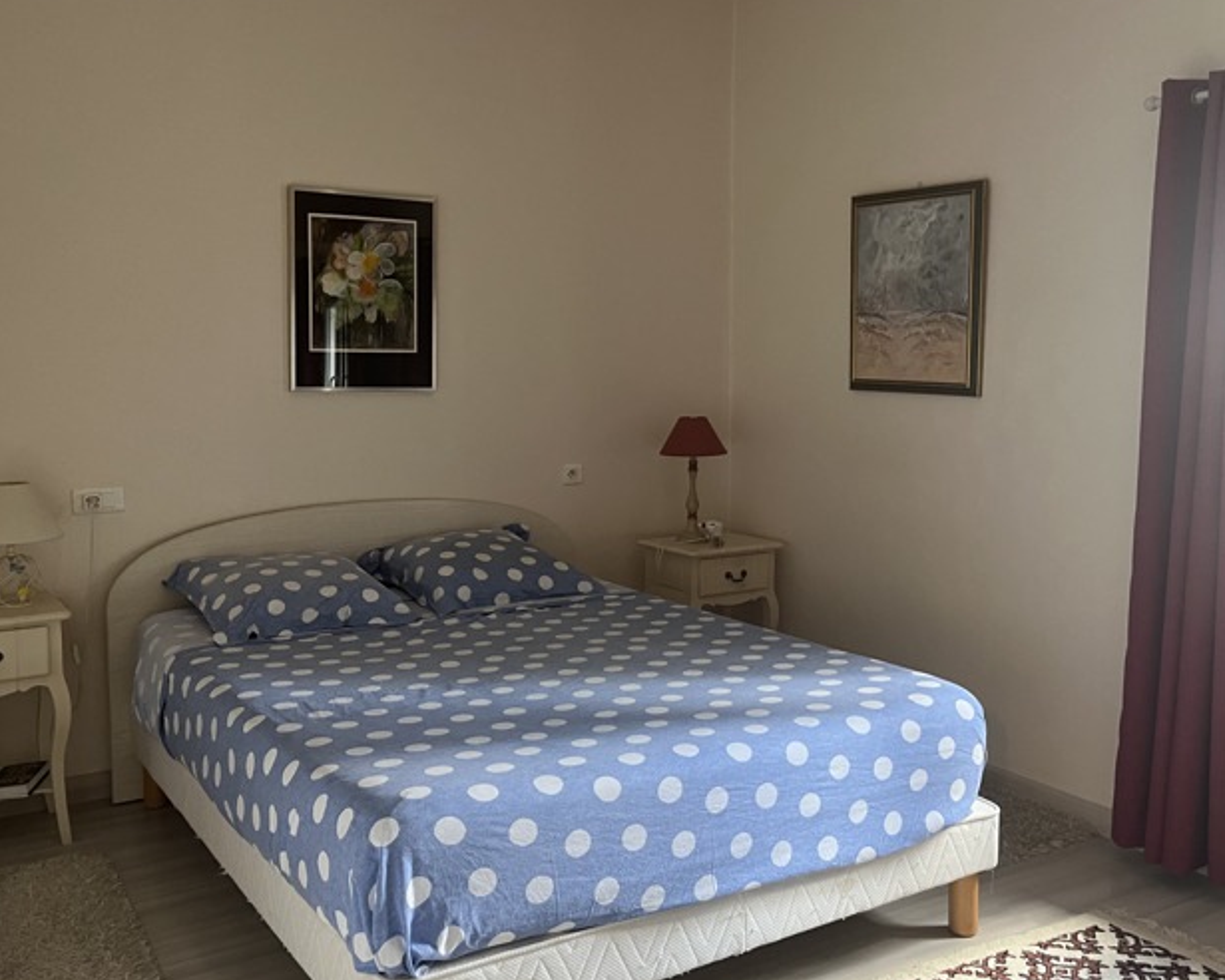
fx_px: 1196
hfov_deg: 54.2
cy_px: 440
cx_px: 572
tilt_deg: -3.6
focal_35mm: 33
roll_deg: +0.5
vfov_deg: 44.5
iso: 200
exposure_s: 1/50
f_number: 1.6
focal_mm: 5.1
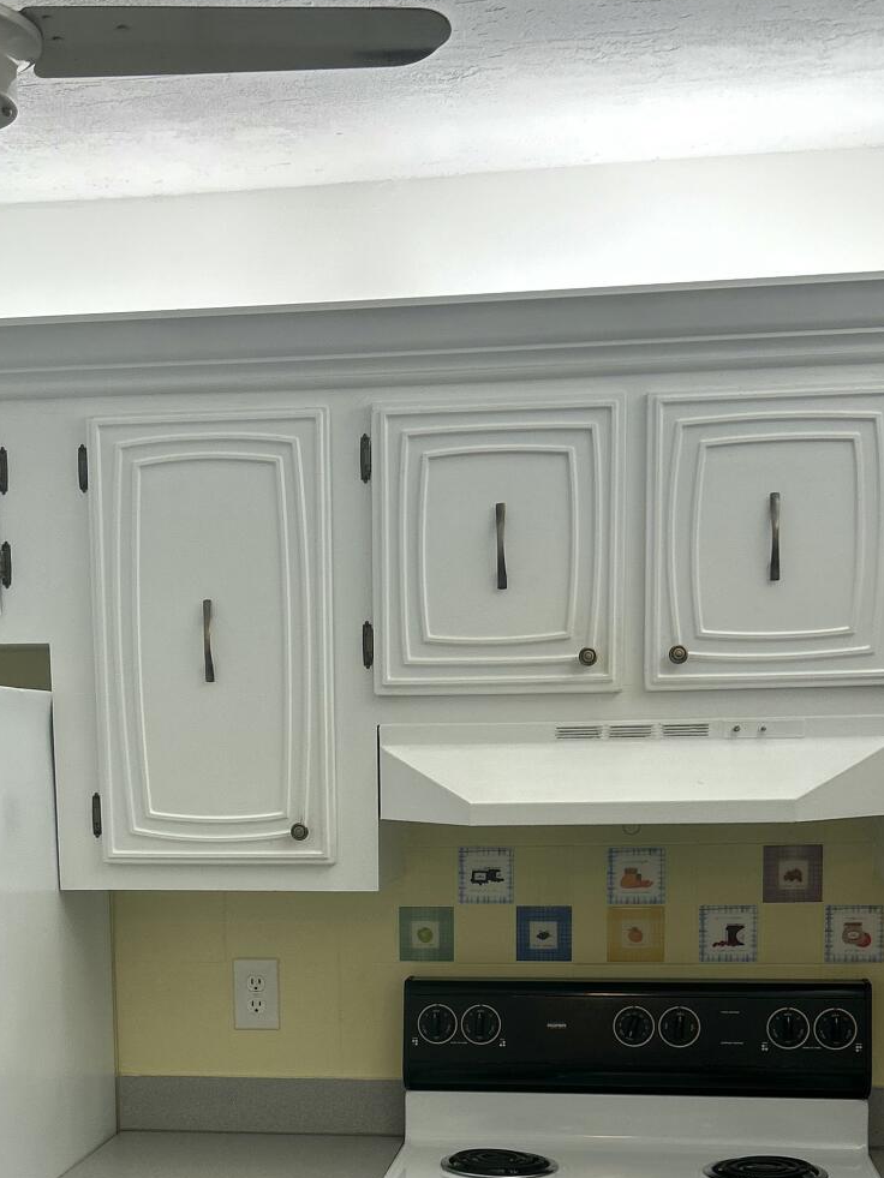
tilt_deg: -8.1
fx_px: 1804
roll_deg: +0.5
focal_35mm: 53
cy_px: 991
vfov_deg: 34.7
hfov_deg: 27.5
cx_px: 370
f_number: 1.5
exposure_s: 1/166
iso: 50
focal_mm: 5.7
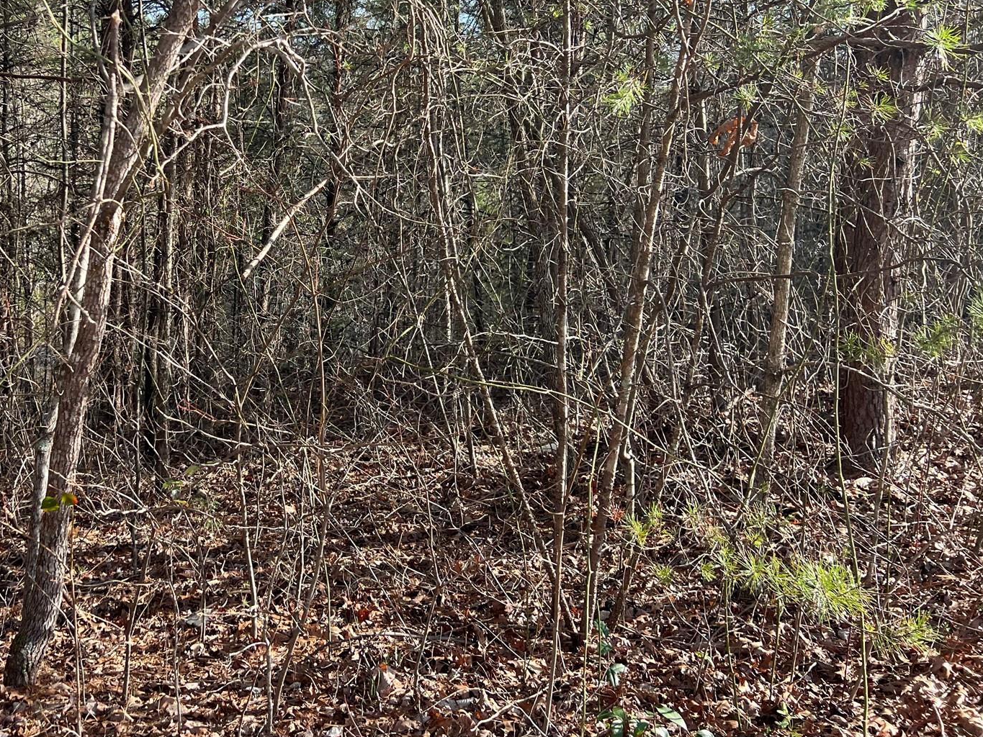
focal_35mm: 39
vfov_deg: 36.4
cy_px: 236
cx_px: 275
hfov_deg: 46.5
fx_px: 1108
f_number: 1.5
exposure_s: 1/567
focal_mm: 5.7
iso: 50
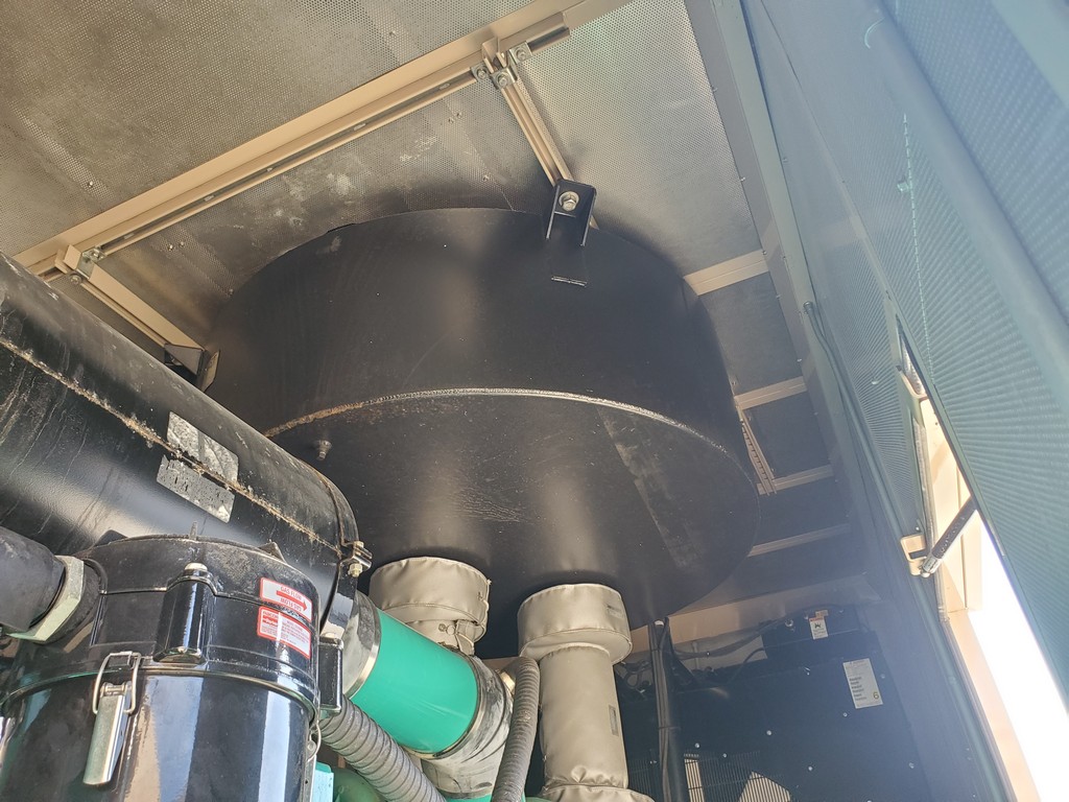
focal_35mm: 26
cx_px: 534
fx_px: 803
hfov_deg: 67.3
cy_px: 401
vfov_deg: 53.1
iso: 200
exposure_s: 1/100
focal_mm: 4.3
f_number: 2.4
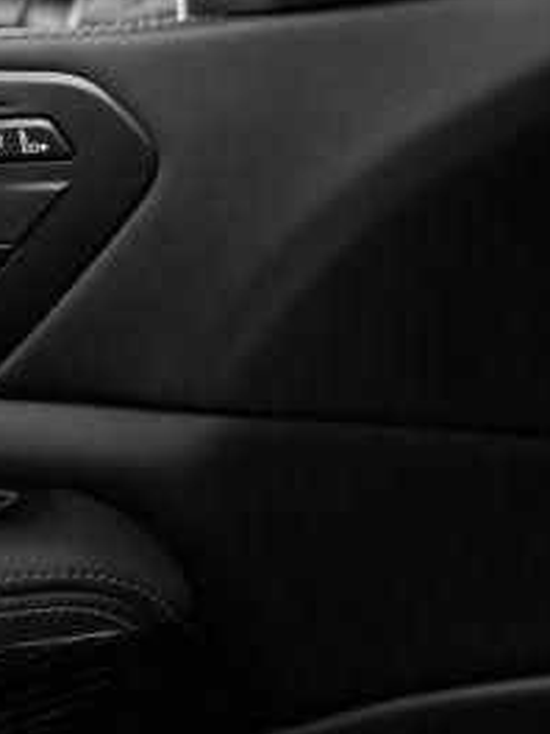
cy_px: 215
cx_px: -328
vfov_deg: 33.9
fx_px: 1186
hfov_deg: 21.1
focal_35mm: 56
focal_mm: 24
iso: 800
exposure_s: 1/250
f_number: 3.5
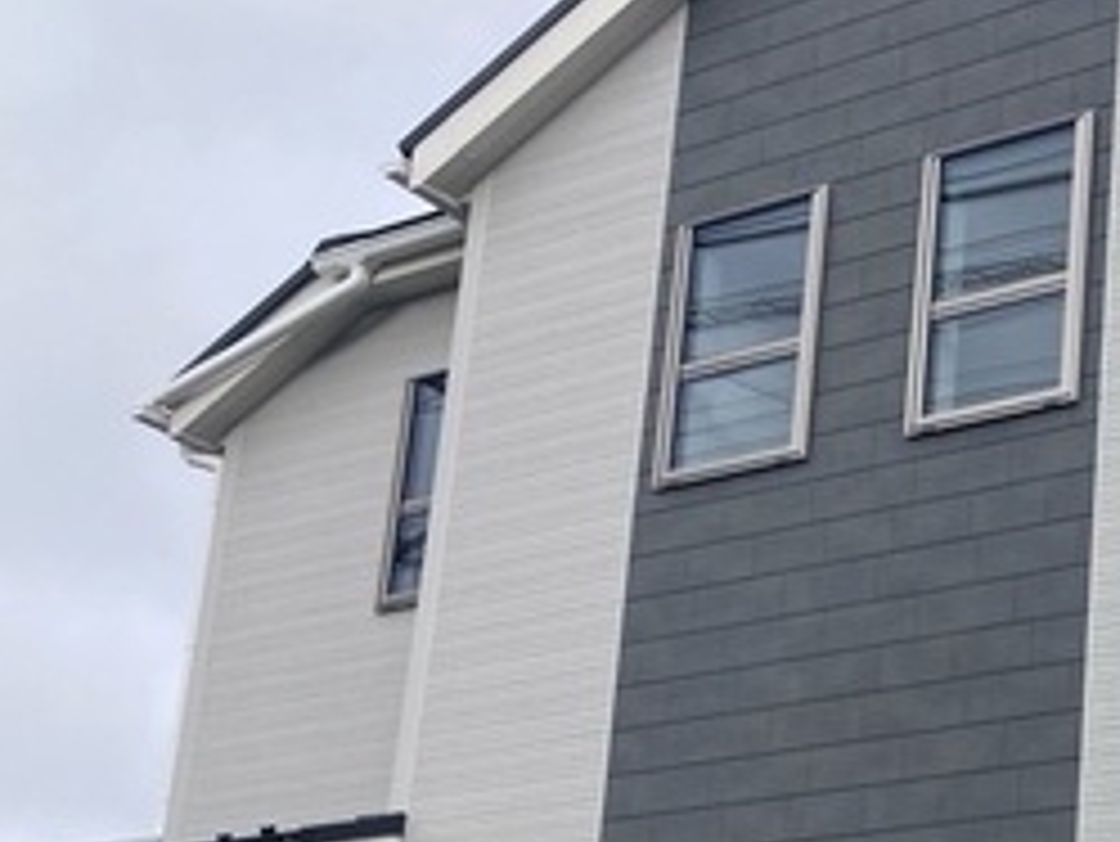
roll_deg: -1.6
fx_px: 2331
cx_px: 1291
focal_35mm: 72
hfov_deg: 24.8
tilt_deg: +14.4
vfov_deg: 19.7
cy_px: 887
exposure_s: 1/716
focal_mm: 3.99
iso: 20
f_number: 1.8
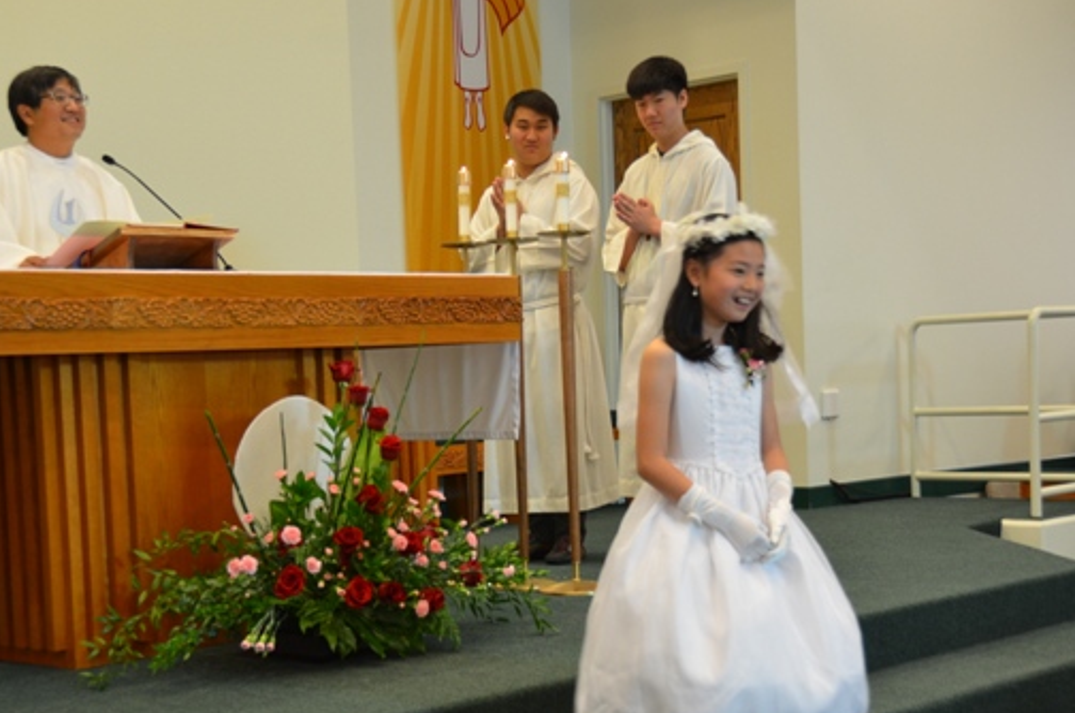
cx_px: 546
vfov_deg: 22.1
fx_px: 1818
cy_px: 442
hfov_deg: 32.9
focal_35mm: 61
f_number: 4.2
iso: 800
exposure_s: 1/30
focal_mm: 32
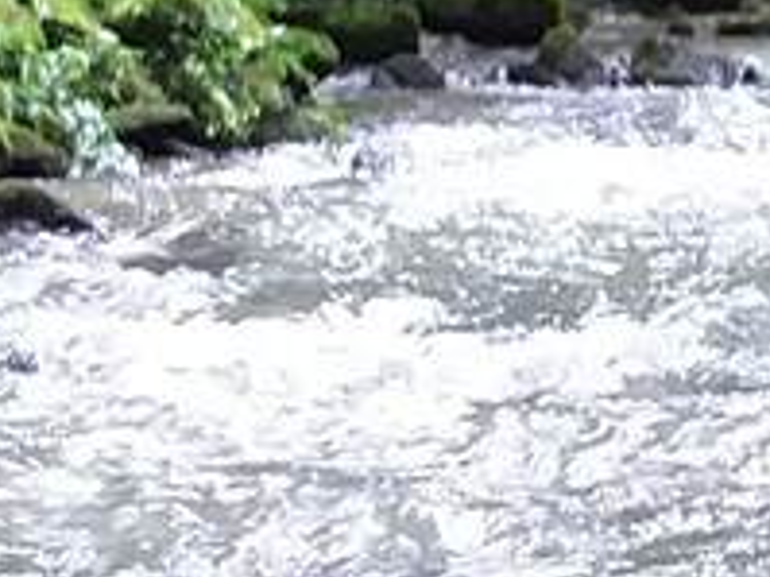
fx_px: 3312
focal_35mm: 149
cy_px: 271
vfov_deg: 9.9
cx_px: 1091
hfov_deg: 12.7
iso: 100
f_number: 1.9
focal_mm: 2.47
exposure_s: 1/30
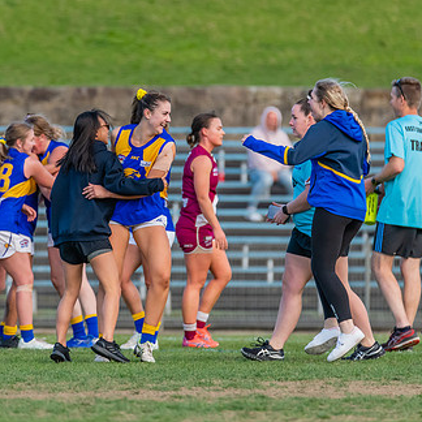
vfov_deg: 2.2
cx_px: 117
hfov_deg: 2.2
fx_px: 10882
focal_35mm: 789
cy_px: 143
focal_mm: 460
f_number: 6.3
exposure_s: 1/1600
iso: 1800
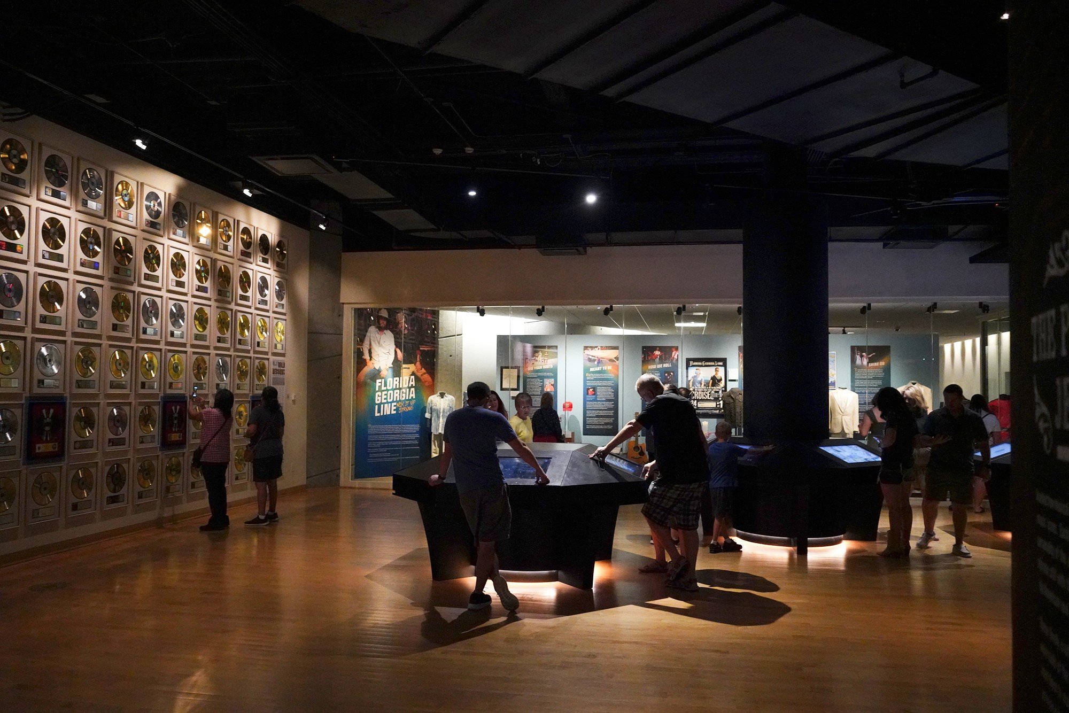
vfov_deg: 46.4
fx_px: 832
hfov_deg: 65.5
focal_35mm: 28
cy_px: 356
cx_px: 534
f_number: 4.5
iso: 10000
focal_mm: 28
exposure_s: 1/80
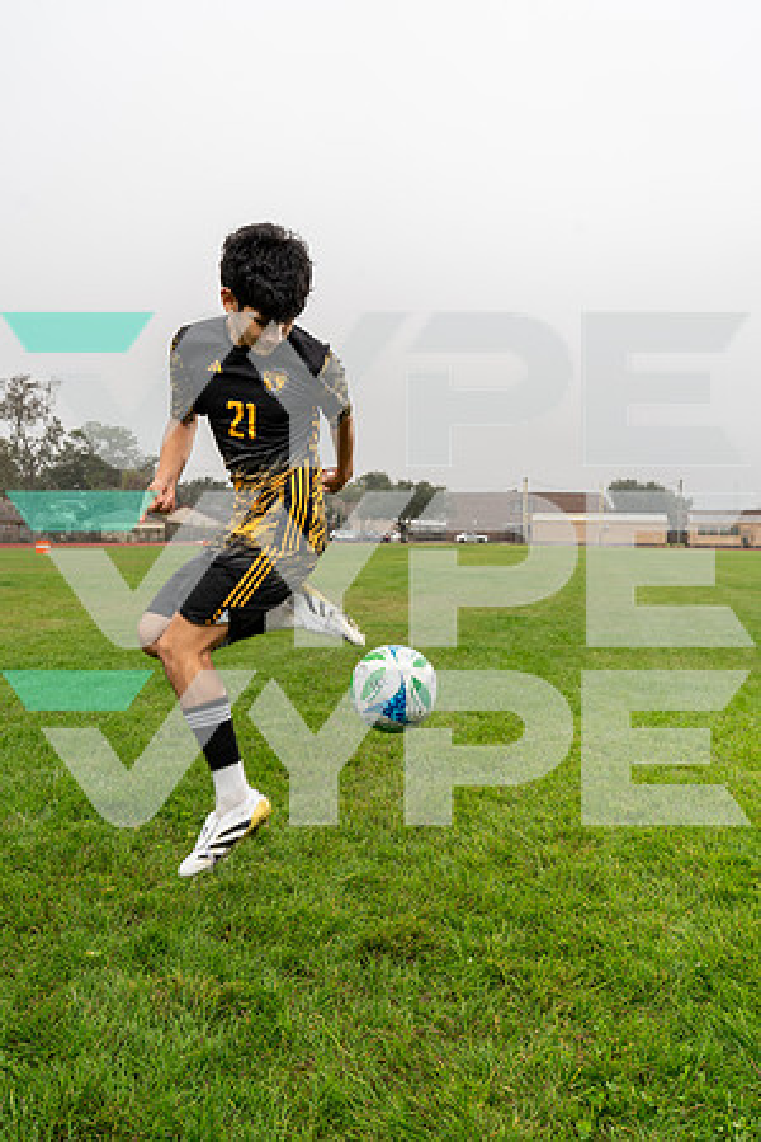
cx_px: 380
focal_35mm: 30
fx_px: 951
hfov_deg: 43.6
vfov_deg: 61.9
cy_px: 571
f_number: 7.1
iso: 250
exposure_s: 1/200
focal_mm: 30
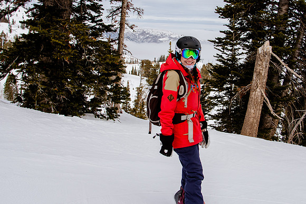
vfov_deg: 26.1
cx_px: 193
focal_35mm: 52
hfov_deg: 38.2
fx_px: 438
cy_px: 75
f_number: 5.6
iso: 400
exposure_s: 1/1250
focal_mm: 24
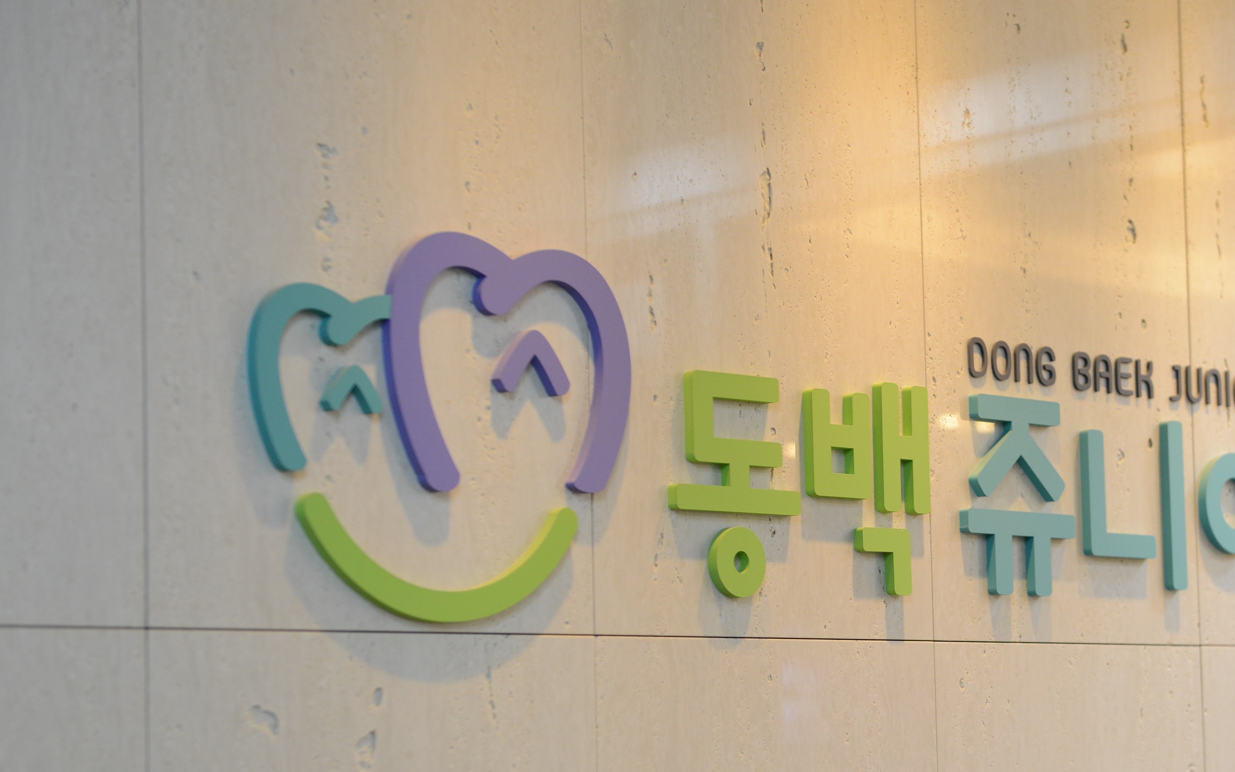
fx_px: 3096
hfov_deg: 22.4
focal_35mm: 92
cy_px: 523
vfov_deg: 14.2
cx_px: 902
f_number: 3.5
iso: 1000
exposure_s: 1/200
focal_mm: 60
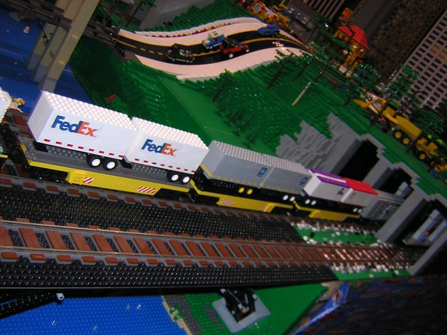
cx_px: 224
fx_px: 465
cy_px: 168
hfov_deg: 51.4
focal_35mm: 36
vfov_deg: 39.7
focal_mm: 4.7
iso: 100
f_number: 2.6
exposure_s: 1/60.1
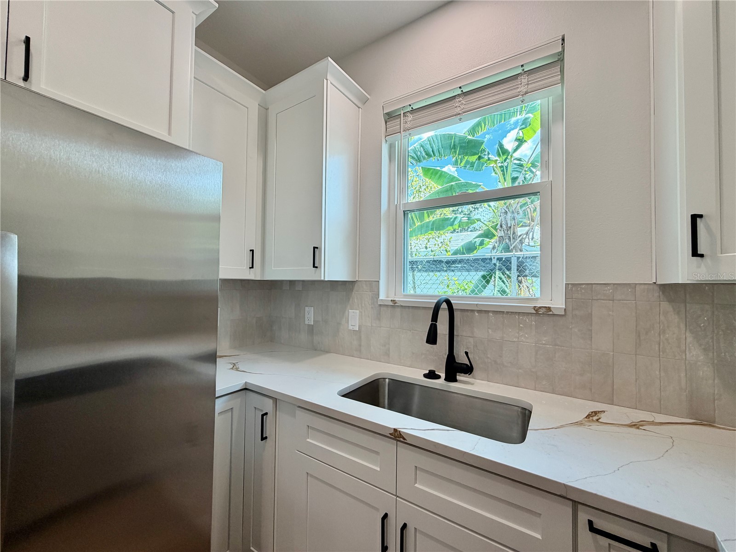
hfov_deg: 102.1
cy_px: 276
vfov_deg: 85.7
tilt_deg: +2.0
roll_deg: -1.2
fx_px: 298
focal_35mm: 14
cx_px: 368
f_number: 2.2
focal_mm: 2.22
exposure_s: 1/120
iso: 100
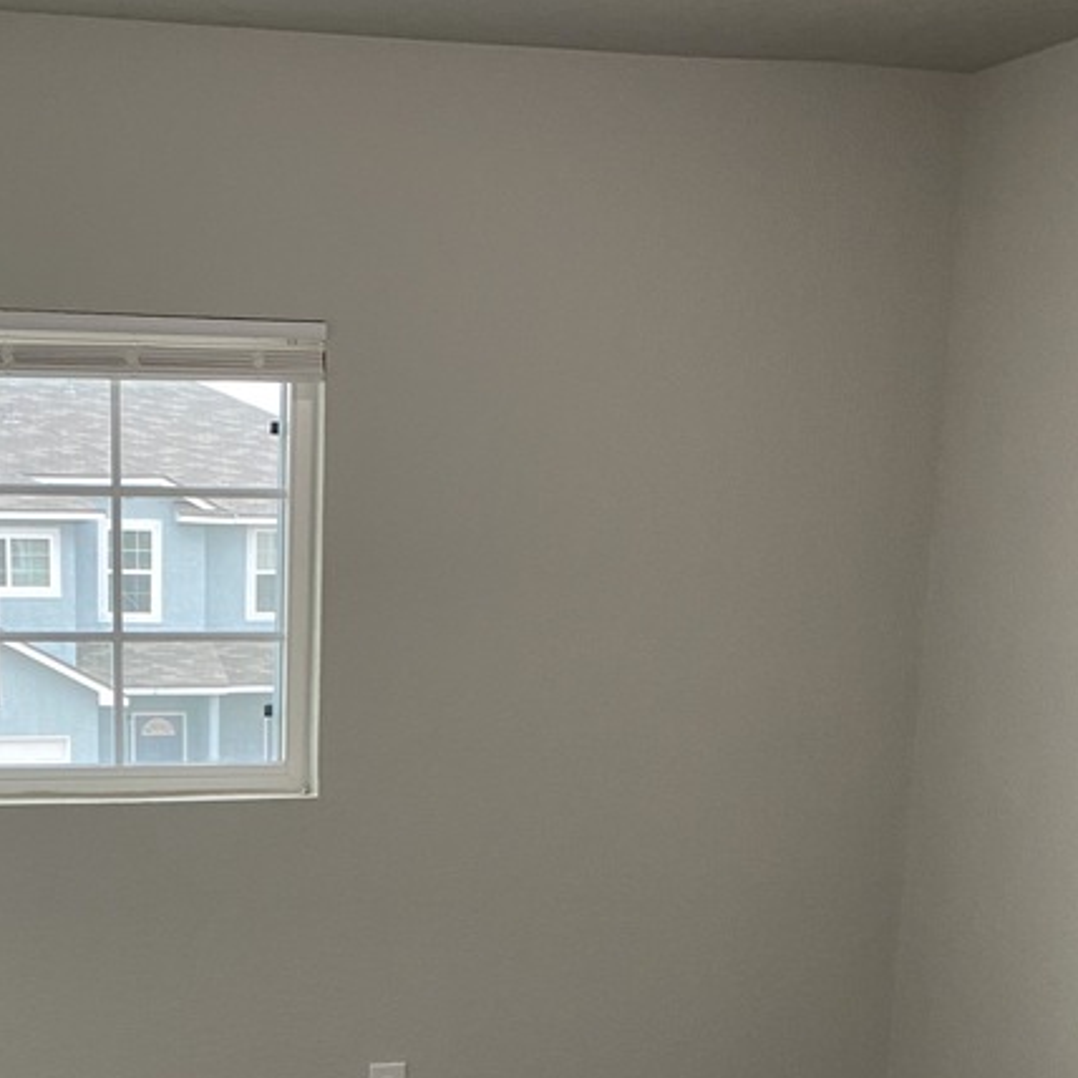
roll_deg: -0.8
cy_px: 1068
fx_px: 2044
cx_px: 209
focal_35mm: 58
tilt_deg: -12.4
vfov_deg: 27.9
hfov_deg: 28.9
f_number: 1.8
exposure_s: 1/60
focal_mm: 4.25
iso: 100
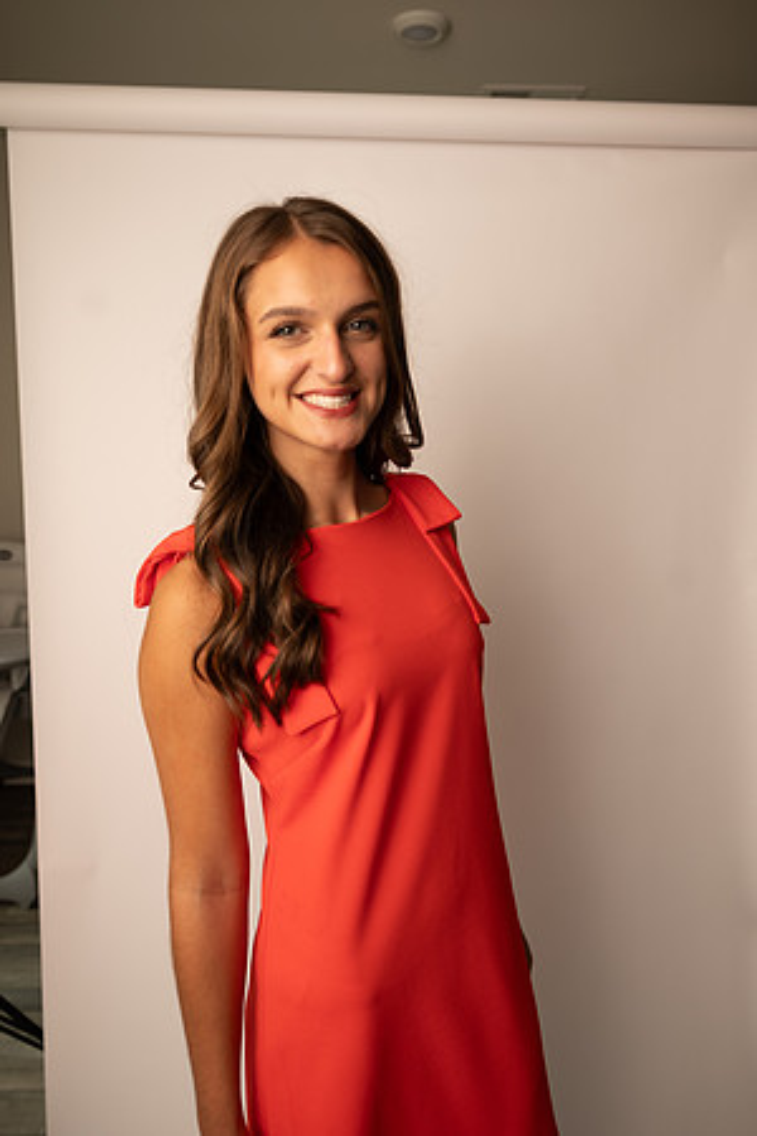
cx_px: 378
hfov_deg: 53.1
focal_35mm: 24
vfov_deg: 73.7
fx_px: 757
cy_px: 568
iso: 100
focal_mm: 24
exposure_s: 1/160
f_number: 3.2
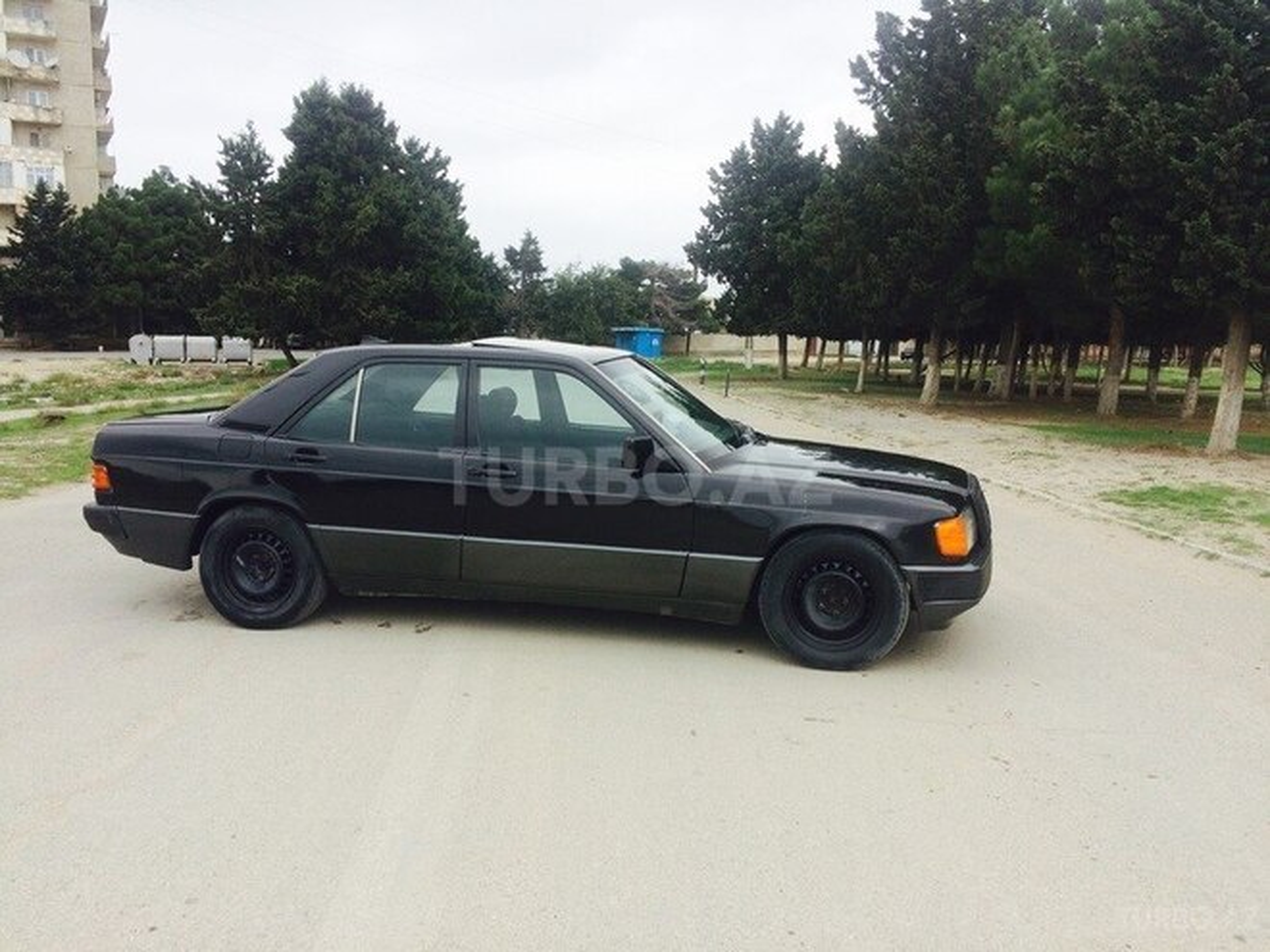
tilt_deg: -8.3
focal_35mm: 29
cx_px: 635
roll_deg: +0.7
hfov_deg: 61.7
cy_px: 476
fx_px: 1064
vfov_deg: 48.2
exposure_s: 1/293
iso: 32
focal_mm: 4.15
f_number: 2.2
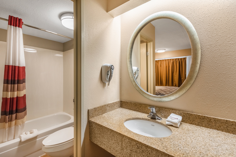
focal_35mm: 15
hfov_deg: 100.4
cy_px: 78
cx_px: 118
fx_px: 98
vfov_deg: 77.3
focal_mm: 10
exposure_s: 1/160
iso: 400
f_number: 8
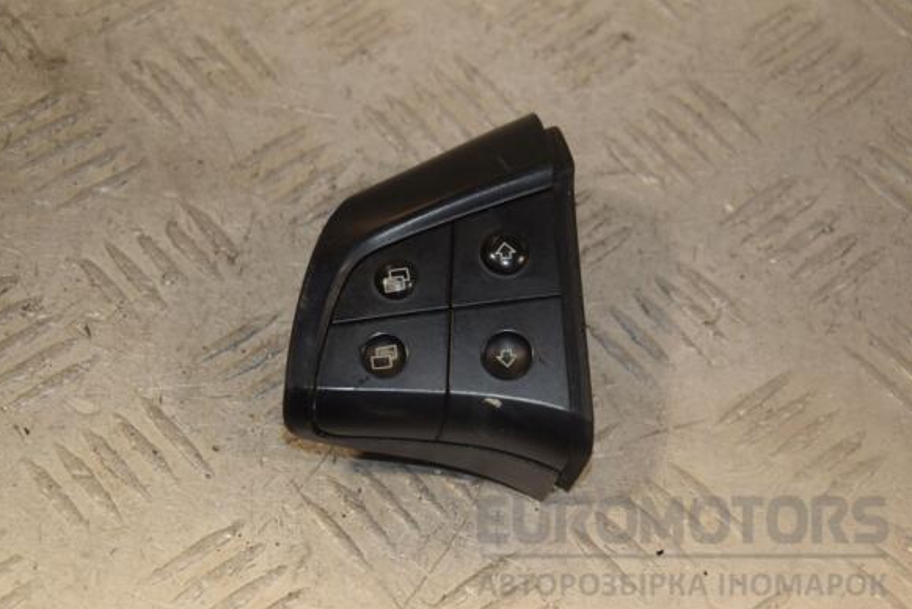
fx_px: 2433
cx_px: 447
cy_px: 311
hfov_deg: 21.2
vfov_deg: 14.3
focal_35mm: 96
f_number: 6.3
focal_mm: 62
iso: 800
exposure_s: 1/200
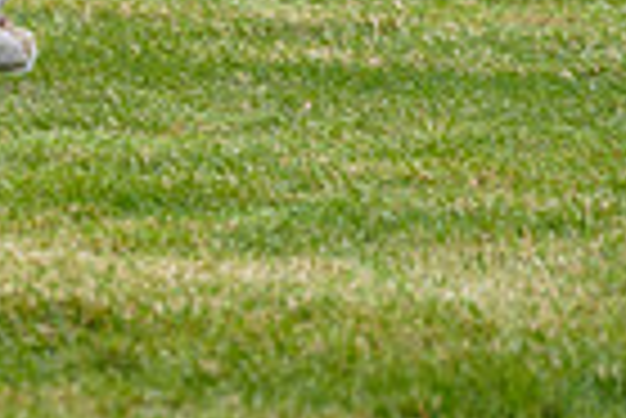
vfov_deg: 1.7
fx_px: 14482
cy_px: -353
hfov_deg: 2.5
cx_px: -545
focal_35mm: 832
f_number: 4
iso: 200
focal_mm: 200
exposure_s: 1/500
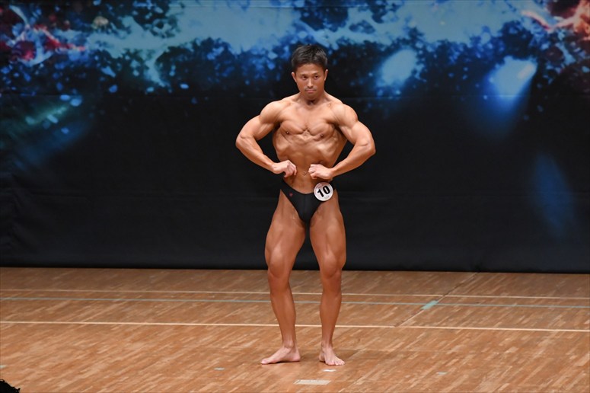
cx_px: 295
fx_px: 4423
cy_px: 196
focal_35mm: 270
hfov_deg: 7.6
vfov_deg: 5.1
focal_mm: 180
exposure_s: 1/400
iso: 5000
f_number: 5.6
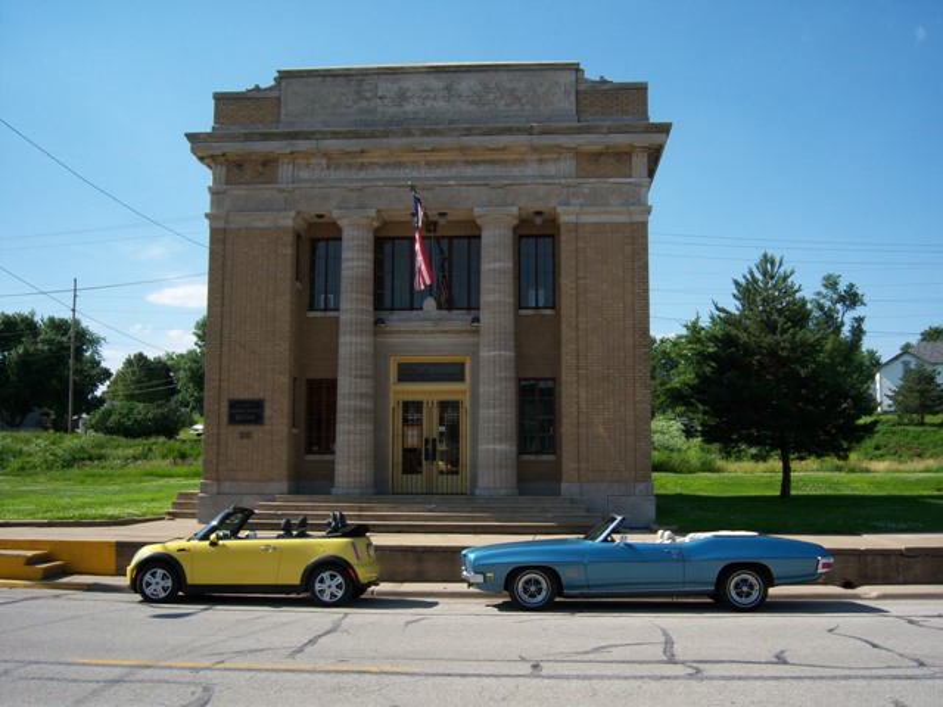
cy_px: 354
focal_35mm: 36
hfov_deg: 51.4
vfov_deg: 39.7
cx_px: 472
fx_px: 981
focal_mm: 7.5
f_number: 4.8
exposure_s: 1/500
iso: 80
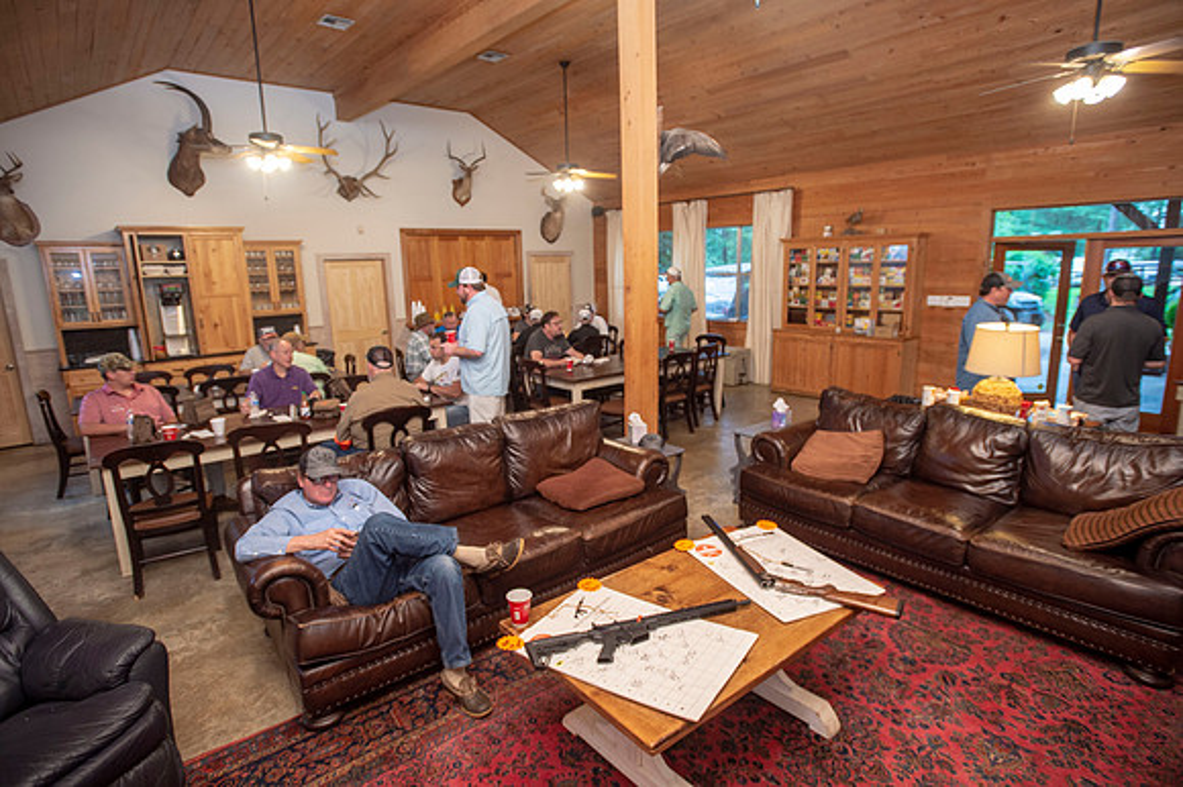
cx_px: 592
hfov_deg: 86.9
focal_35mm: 19
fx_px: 624
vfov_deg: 64.5
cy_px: 394
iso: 800
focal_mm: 19
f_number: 3.2
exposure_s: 1/100
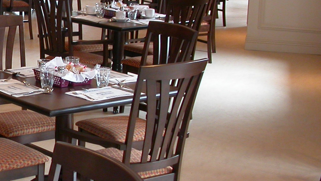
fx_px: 809
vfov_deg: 12.7
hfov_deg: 21.2
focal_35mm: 95
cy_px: 64
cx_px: -45
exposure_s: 1/30
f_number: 2.6
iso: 100
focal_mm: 7.85
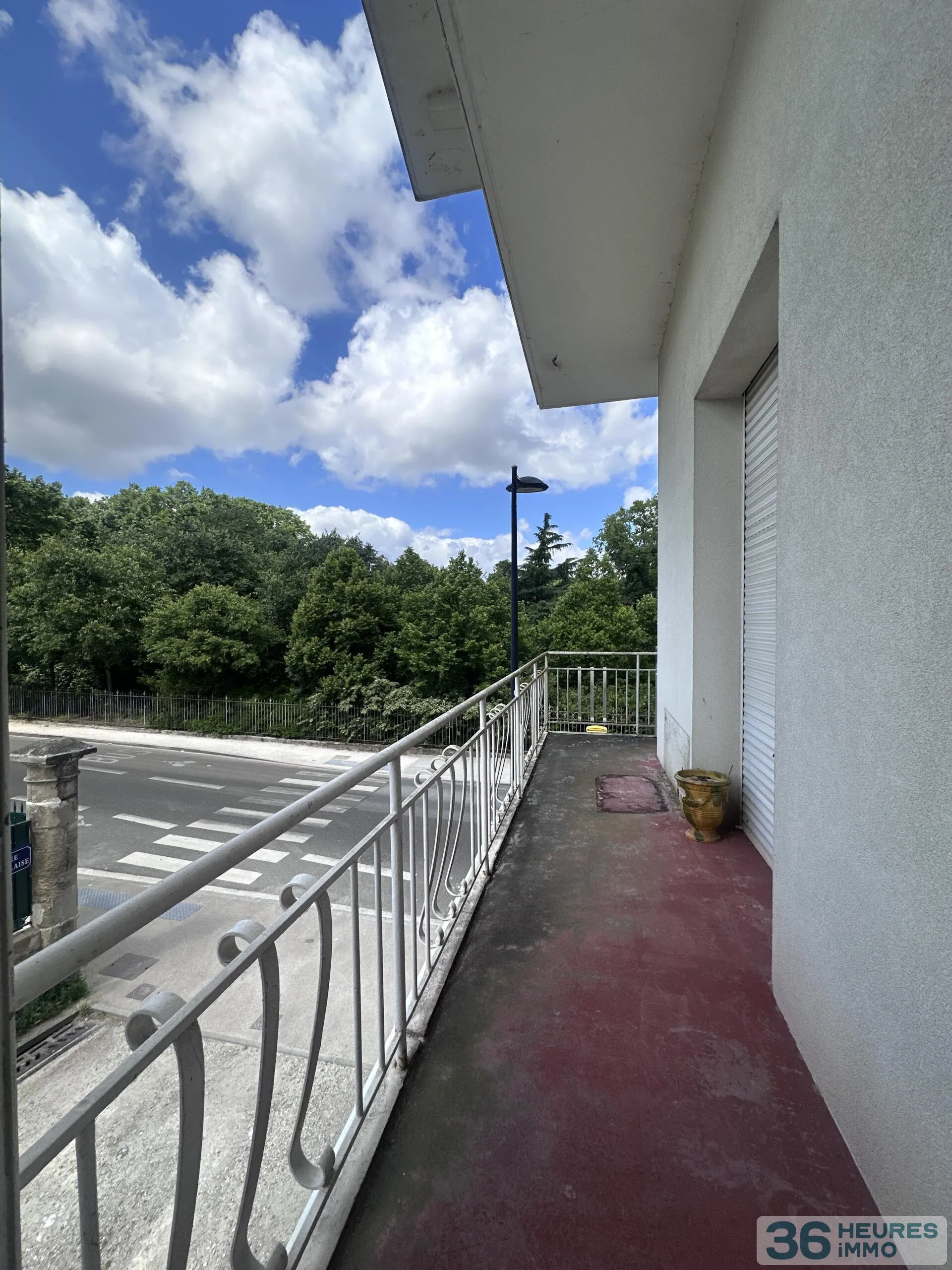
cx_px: 476
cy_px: 635
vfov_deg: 102.1
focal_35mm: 14
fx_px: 513
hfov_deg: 85.7
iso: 50
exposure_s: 1/1984
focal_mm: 2.22
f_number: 2.2
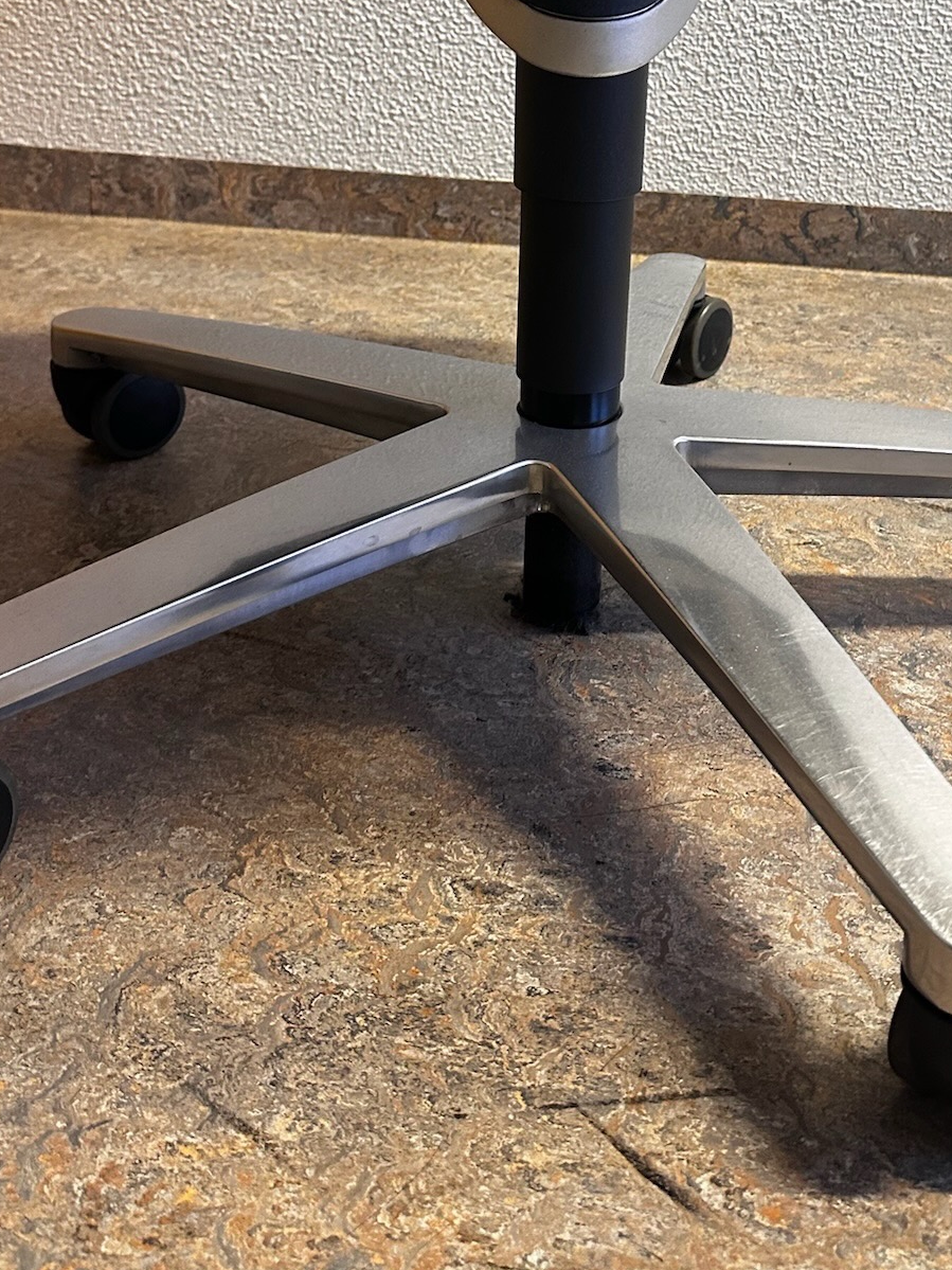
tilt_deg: -18.7
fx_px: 1504
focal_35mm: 41
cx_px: 593
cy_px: 285
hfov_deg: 35.0
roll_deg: -2.6
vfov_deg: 43.9
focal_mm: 6.86
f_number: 1.78
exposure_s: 1/50
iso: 400
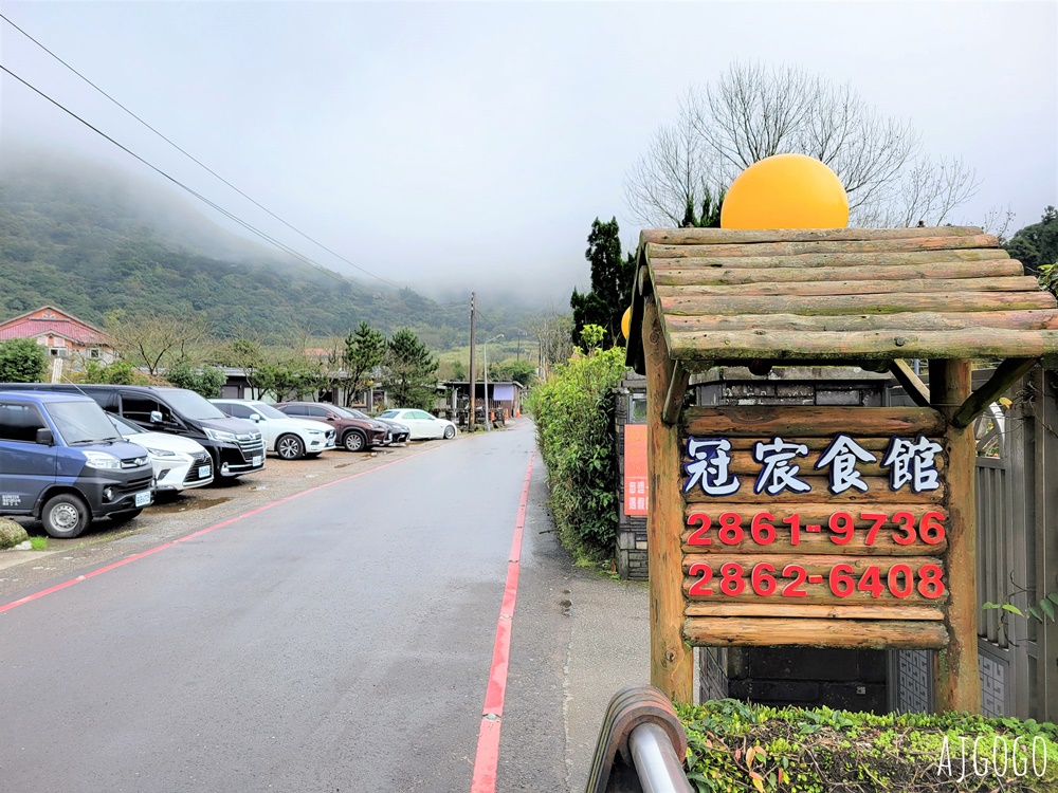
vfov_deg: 53.1
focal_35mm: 26
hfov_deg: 67.3
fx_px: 795
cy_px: 396
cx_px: 529
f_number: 1.8
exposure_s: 1/1275
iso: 40
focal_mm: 5.4
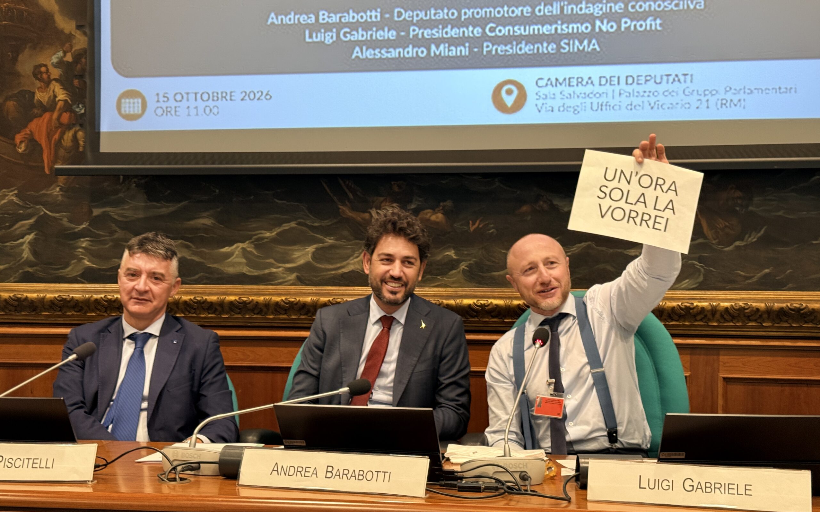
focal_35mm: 51
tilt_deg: +0.6
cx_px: 410
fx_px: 1140
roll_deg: -0.1
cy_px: 277
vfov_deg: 25.3
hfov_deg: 39.6
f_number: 1.78
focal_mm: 6.76
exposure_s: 1/60
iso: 125
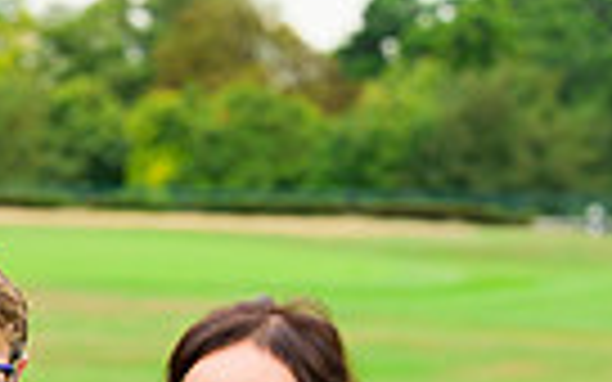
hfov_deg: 6.8
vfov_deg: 4.2
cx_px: -302
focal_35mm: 304
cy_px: 856
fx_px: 5070
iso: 200
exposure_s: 1/250
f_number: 4
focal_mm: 70
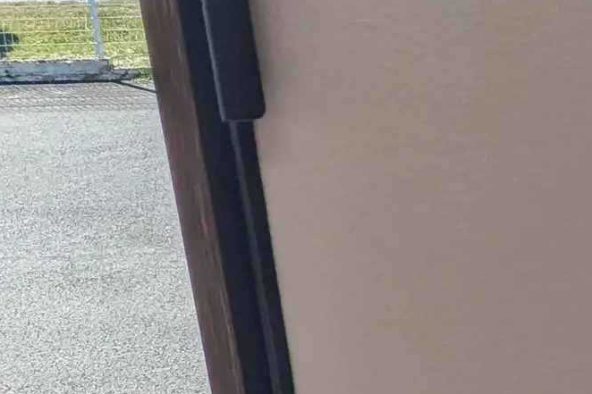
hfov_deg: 23.9
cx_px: 757
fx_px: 1233
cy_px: 298
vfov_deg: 18.1
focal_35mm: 75
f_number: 2.2
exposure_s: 1/517
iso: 32
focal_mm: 1.83
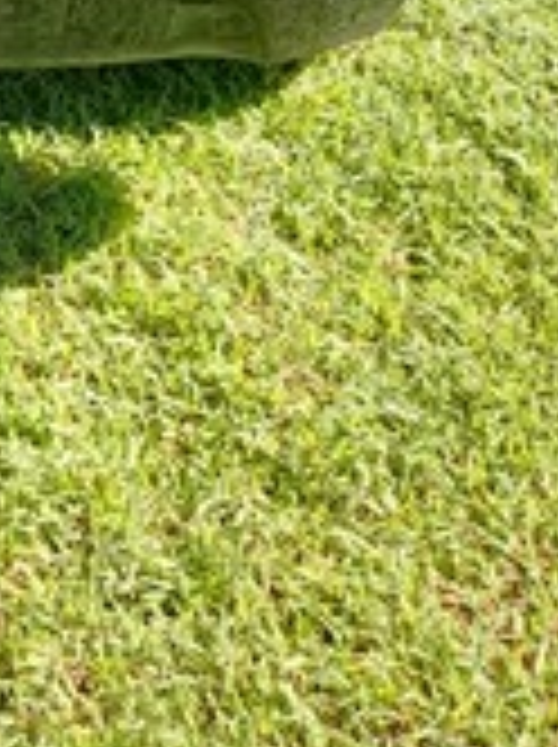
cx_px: -428
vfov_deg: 17.3
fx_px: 2026
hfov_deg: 14.0
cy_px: -572
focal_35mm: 94
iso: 40
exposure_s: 1/100
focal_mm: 3.98
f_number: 1.8
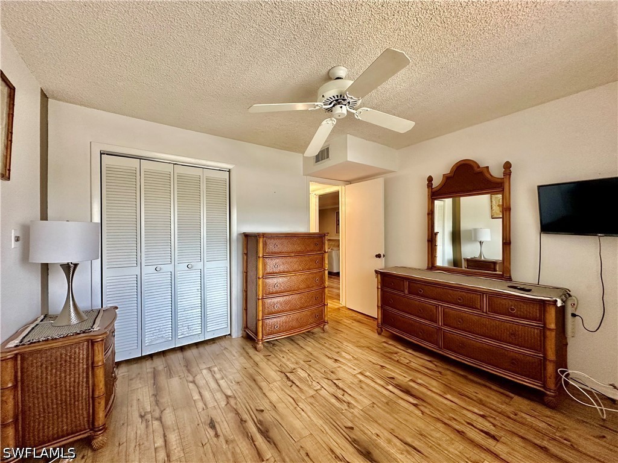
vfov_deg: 85.7
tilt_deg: +0.7
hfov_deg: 102.1
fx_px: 250
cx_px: 309
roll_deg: +0.1
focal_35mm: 14
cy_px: 232
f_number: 2.2
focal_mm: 2.22
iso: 320
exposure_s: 1/120
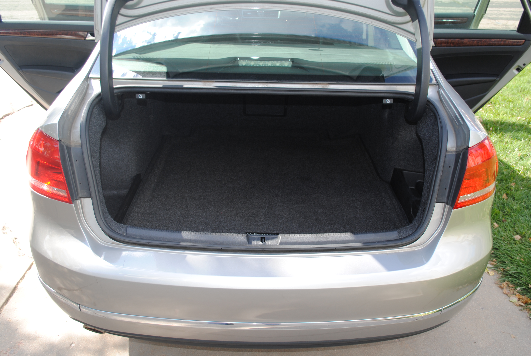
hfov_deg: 57.2
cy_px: 178
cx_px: 266
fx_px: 487
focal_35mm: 33
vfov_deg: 40.1
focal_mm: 22
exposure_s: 1/125
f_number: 3.8
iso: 100
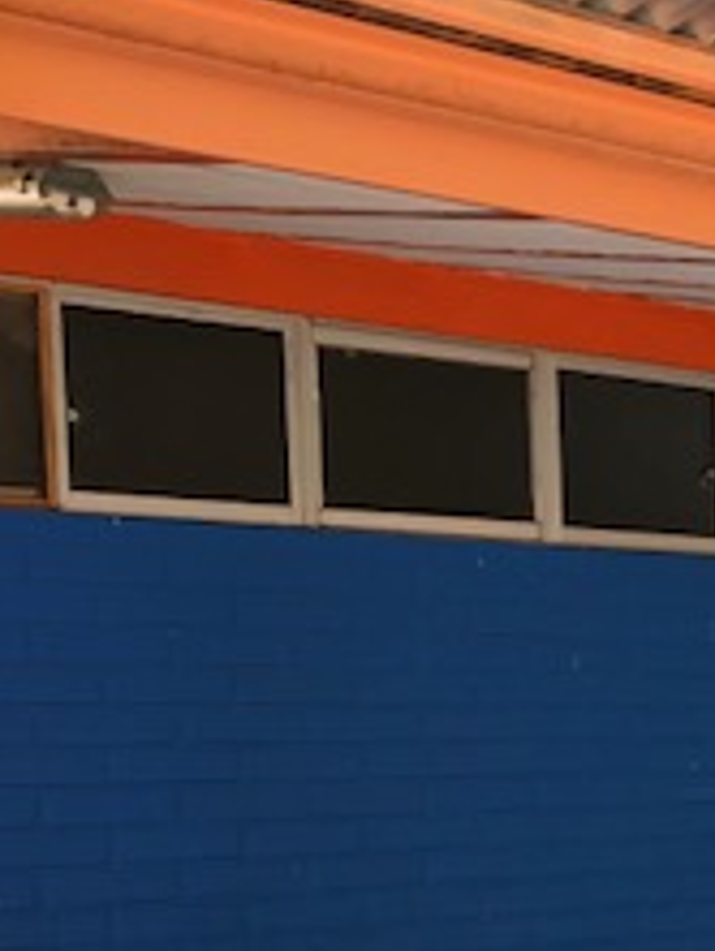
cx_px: 1098
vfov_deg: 22.7
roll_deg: +2.6
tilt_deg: -1.9
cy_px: 852
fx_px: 2311
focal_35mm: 84
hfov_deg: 16.0
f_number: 1.8
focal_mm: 3.99
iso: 50
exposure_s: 1/101
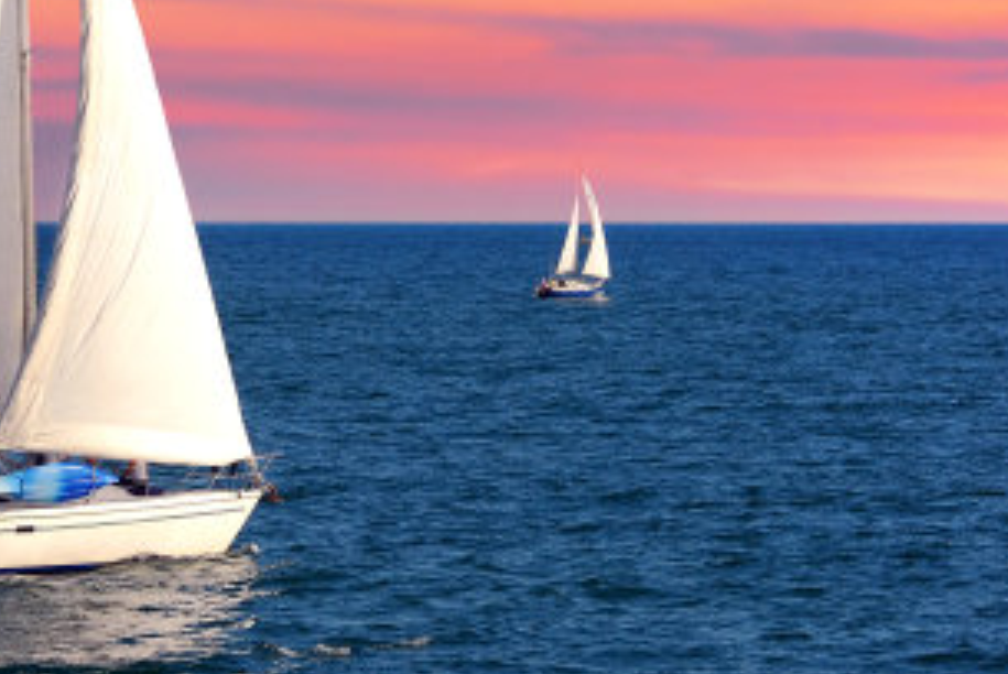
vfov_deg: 6.1
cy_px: 238
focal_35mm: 226
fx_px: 6334
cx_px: 403
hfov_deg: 9.1
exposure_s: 1/250
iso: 100
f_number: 8
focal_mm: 75
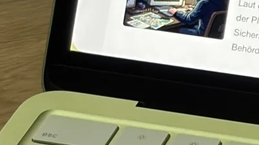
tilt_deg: -34.2
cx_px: 532
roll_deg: +0.1
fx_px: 2520
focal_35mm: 367
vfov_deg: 3.3
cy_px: 103
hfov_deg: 5.7
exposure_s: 1/50
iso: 40
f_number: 1.6
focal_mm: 5.96
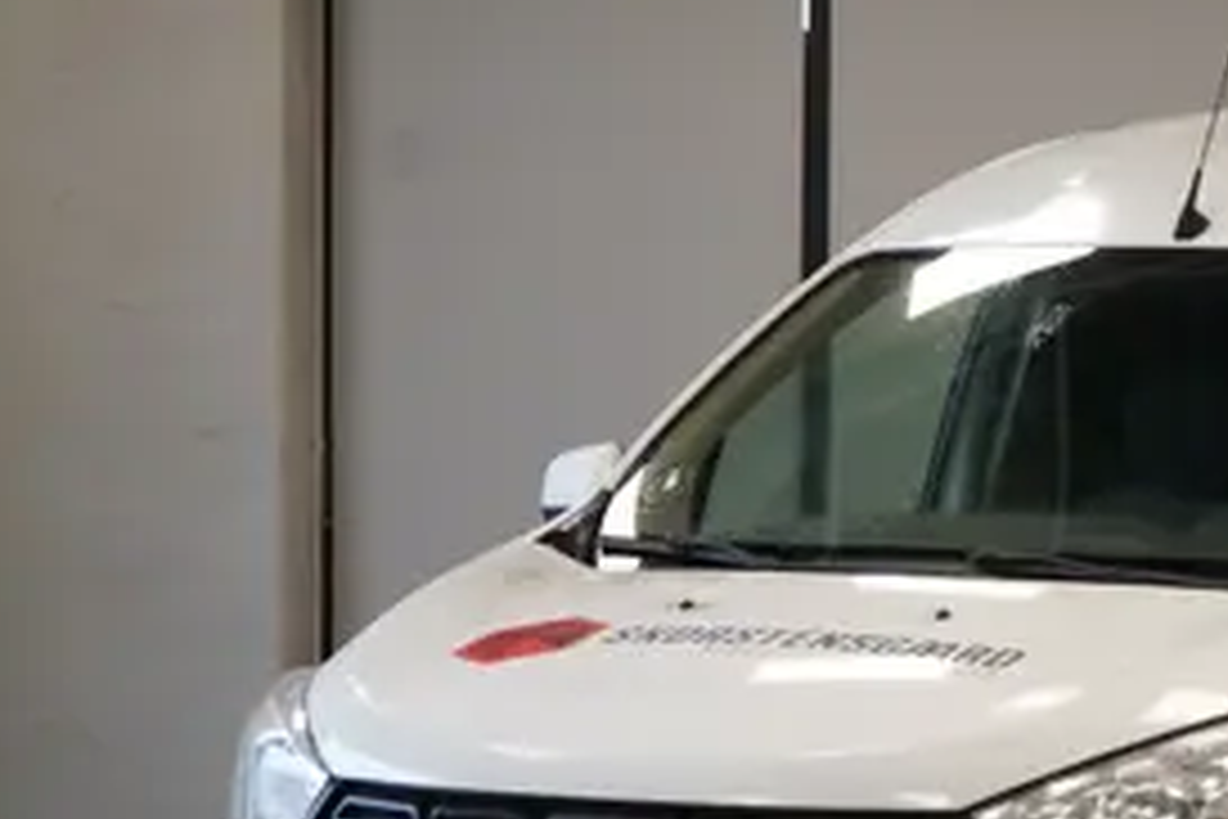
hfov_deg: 13.7
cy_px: 603
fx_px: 4946
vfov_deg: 9.4
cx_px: 1475
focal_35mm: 145
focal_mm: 55
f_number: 5
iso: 1600
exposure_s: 1/160
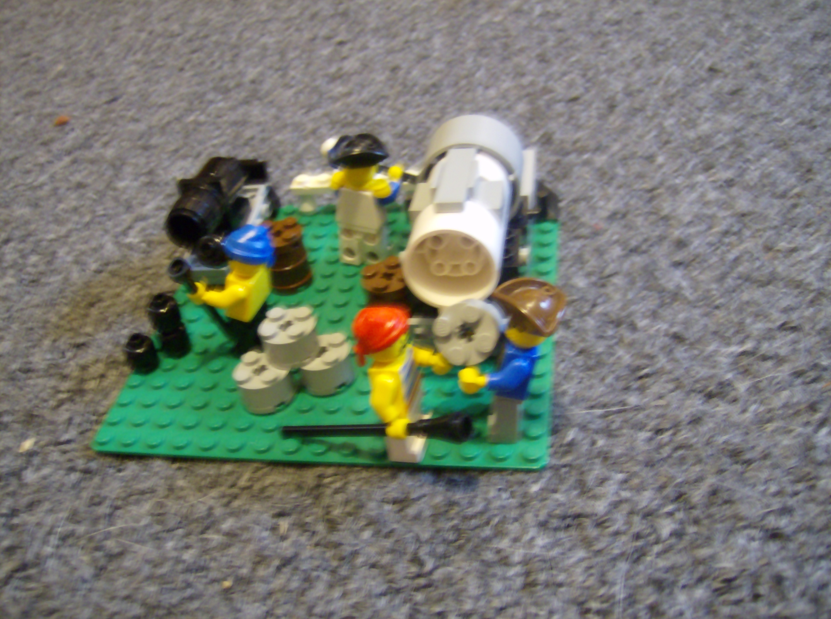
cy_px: 310
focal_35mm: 36
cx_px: 416
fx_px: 862
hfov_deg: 51.5
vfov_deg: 39.5
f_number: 2.8
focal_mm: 6
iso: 200
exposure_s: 1/2.04
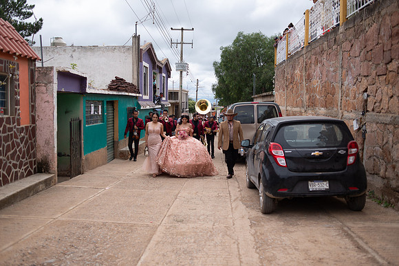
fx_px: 388
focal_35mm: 35
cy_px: 133
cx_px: 200
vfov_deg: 37.9
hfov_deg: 54.4
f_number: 4.5
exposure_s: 1/1000
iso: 100
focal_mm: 35
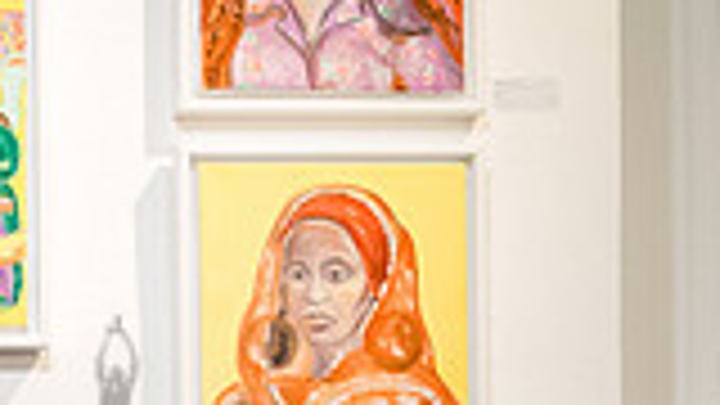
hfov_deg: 14.5
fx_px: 2577
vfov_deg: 8.8
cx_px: -468
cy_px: 610
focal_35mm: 135
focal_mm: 35
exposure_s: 1/320
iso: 5000
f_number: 3.5
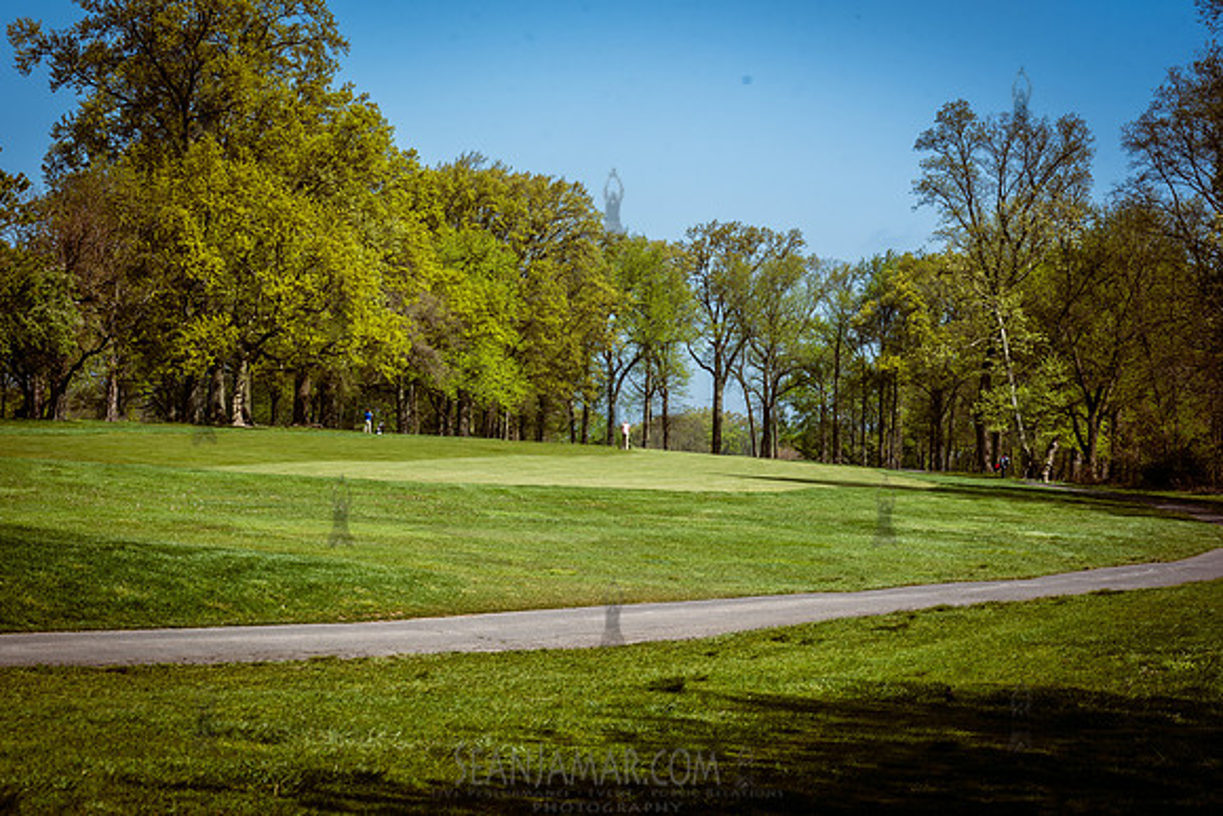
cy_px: 408
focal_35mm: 92
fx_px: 3126
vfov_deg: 14.9
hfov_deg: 22.1
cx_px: 612
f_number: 9
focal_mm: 92
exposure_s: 1/200
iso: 100
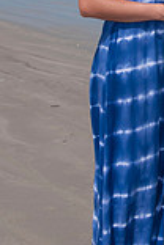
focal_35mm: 121
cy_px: 8
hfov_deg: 11.1
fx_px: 827
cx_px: 198
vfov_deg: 16.6
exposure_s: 1/250
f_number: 11
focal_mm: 28
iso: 100
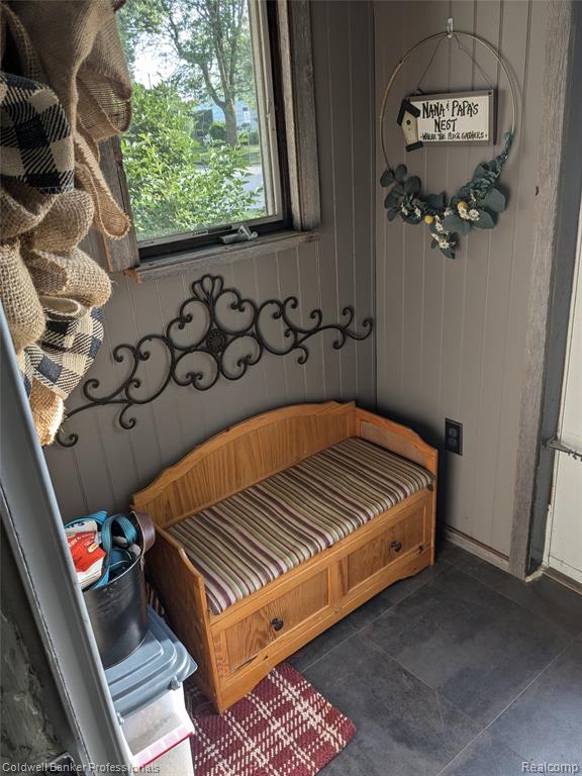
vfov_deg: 65.3
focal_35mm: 27
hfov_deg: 51.4
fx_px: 605
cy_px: 388
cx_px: 291
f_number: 1.73
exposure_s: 1/124
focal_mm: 4.38
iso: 33
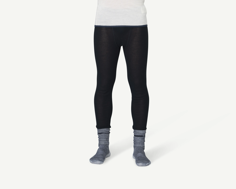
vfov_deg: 15.1
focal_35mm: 101
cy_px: 31
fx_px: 705
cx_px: 120
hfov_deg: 19.0
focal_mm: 70
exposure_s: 1/50
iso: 100
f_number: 5.6
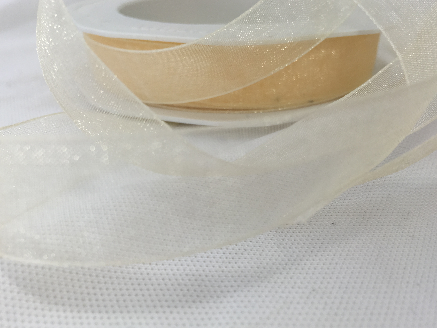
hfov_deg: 53.9
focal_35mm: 34
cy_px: 176
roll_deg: -0.2
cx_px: 206
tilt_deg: -30.2
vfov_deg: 41.8
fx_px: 429
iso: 25
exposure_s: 1/50
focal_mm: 4.15
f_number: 2.2
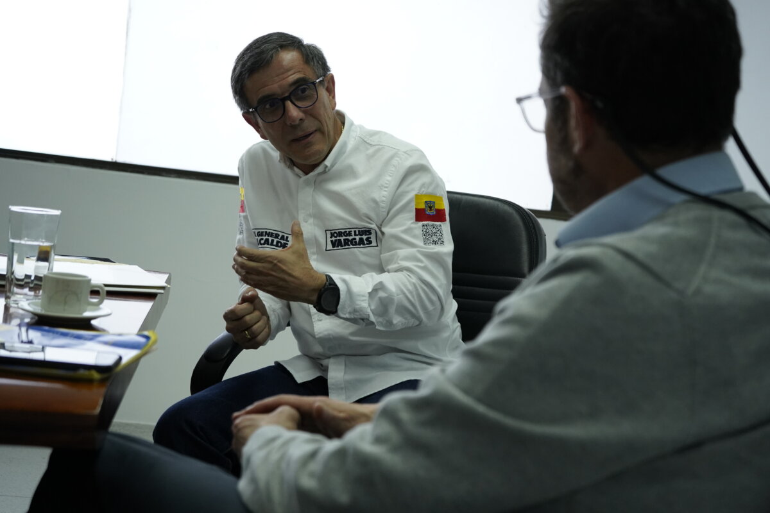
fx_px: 1005
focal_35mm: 47
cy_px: 256
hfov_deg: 41.9
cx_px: 385
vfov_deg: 28.6
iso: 3200
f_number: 4.5
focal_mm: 47
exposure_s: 1/800
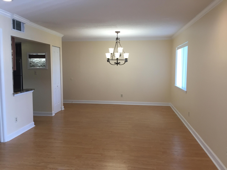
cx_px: 114
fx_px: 190
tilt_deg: -5.2
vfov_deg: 48.2
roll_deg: -0.8
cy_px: 85
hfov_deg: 61.7
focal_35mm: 29
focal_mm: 4.15
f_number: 2.2
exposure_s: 1/40
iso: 32
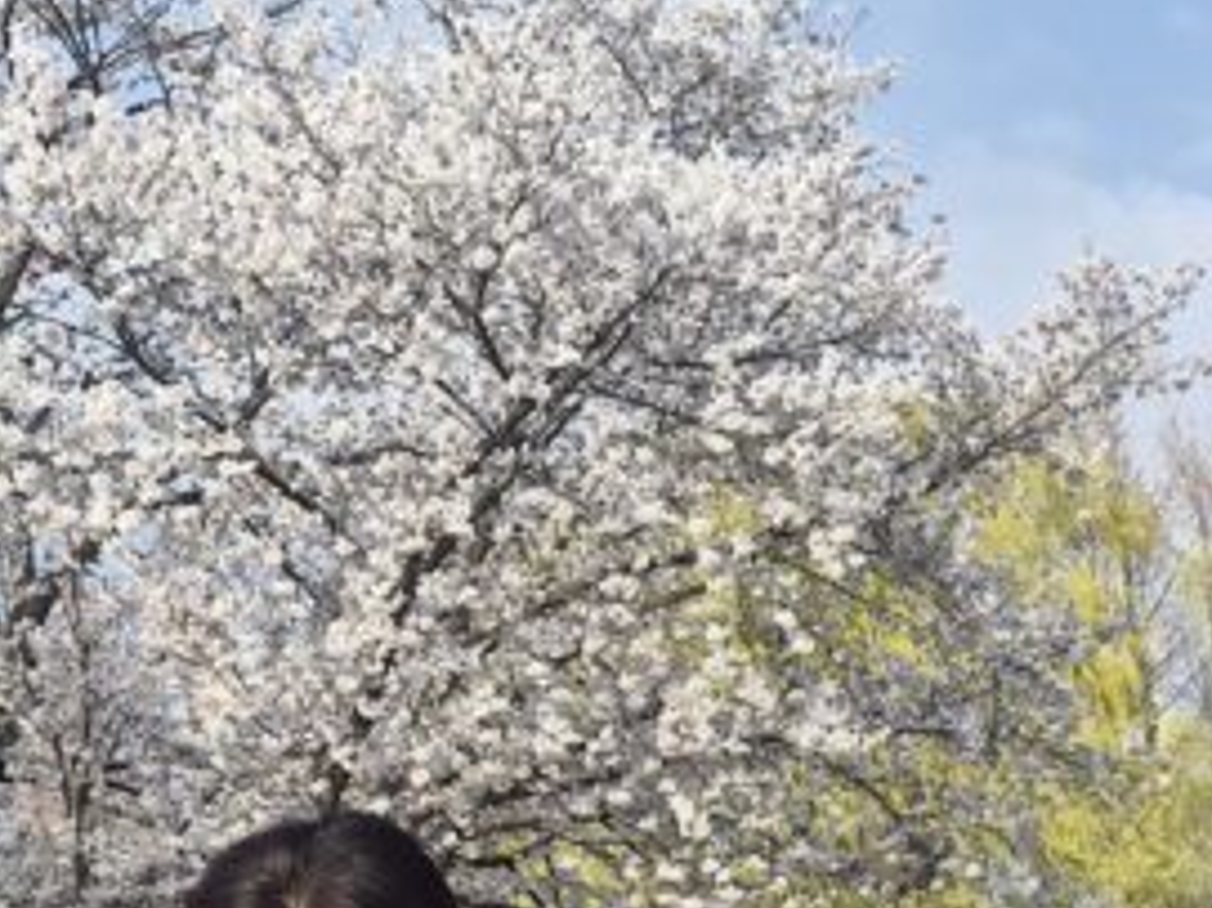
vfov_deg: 15.1
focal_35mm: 87
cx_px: 1212
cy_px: 1552
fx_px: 3045
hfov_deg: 21.7
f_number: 1.8
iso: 80
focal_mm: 5.4
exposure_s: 1/3336
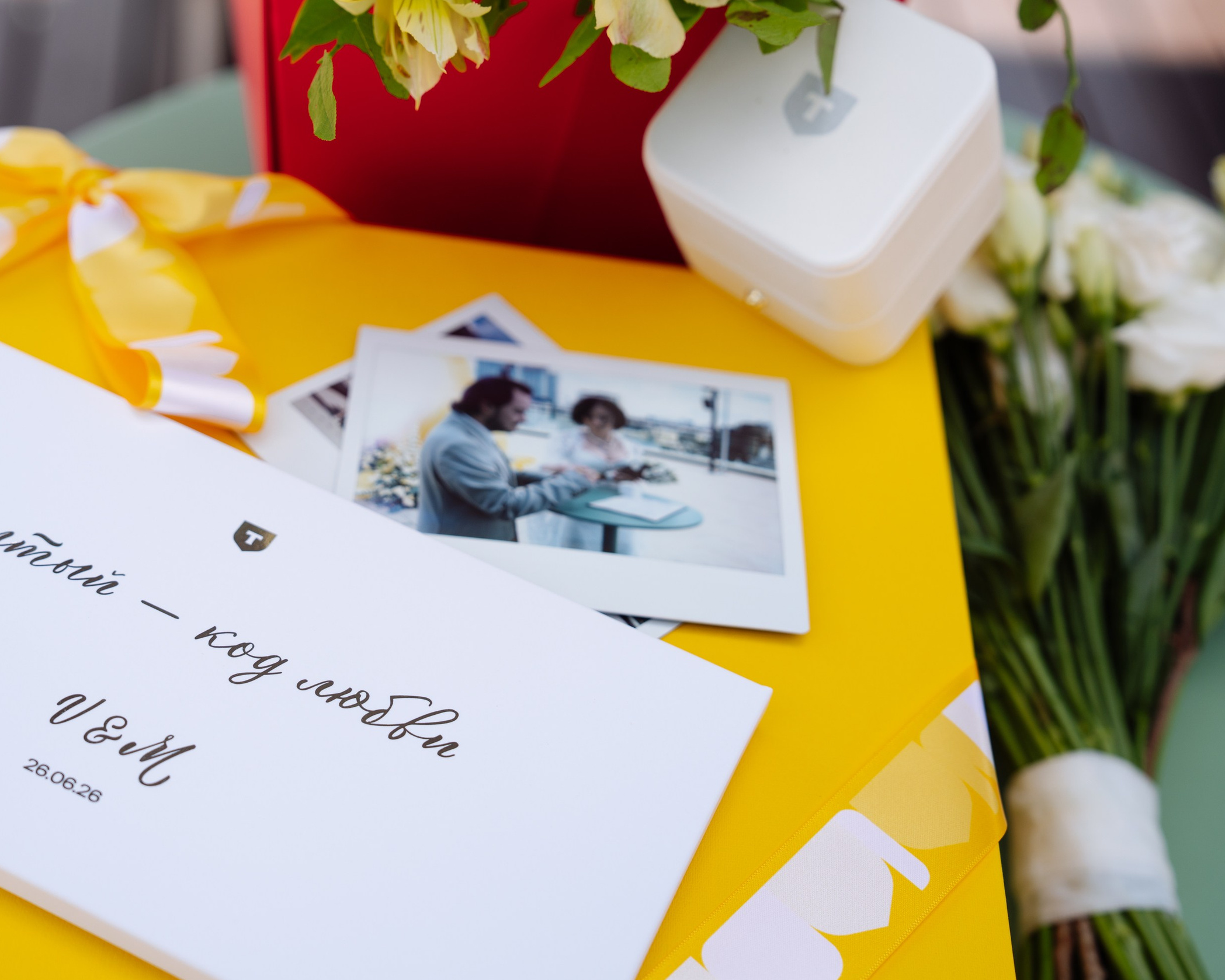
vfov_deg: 27.6
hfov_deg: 34.1
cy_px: 489
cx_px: 498
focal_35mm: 55
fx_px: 1994
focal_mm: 48
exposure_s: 1/800
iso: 125
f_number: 4.5
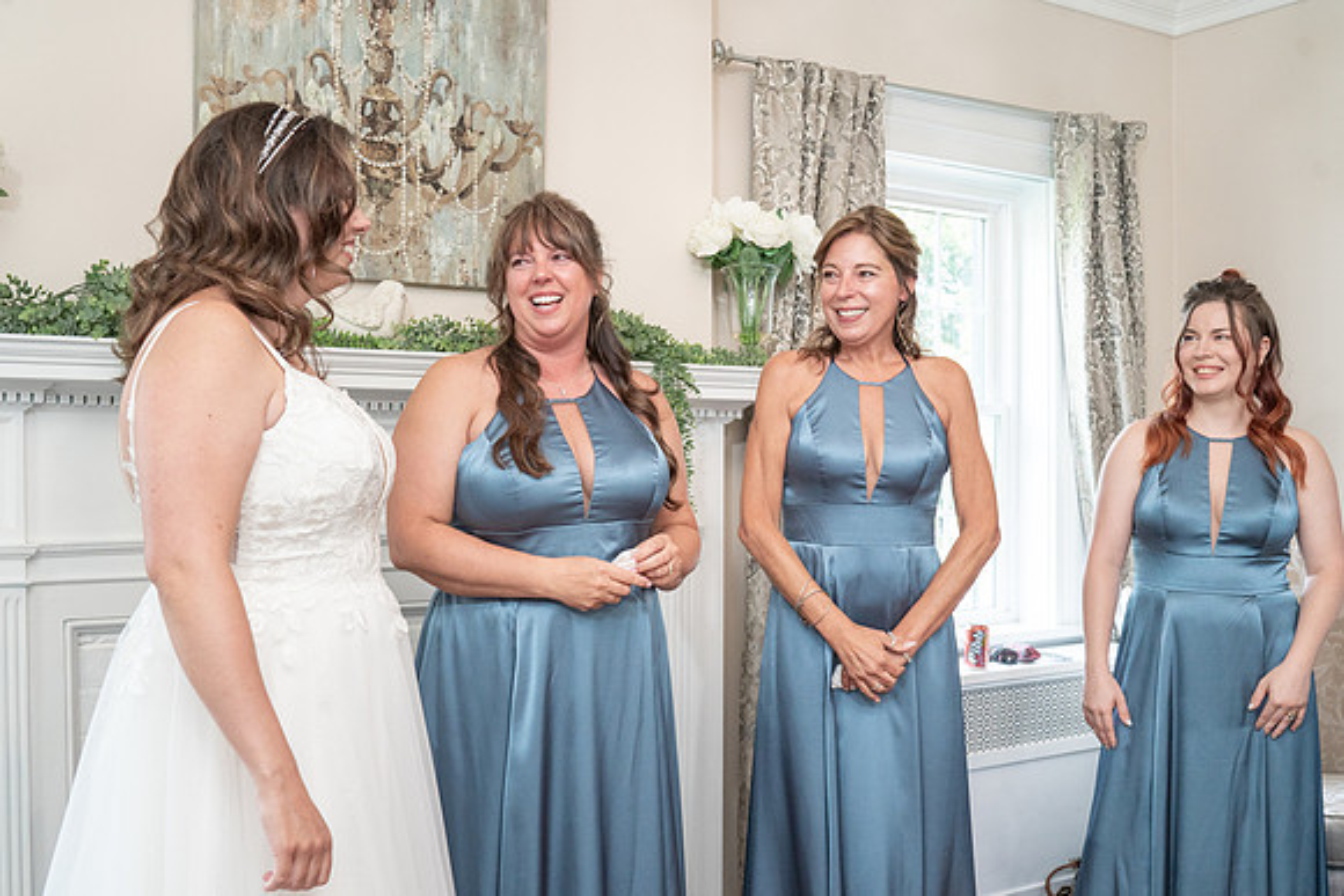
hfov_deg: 50.5
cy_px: 480
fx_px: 1423
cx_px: 617
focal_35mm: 38
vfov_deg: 35.0
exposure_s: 1/200
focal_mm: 35
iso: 2000
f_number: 6.3
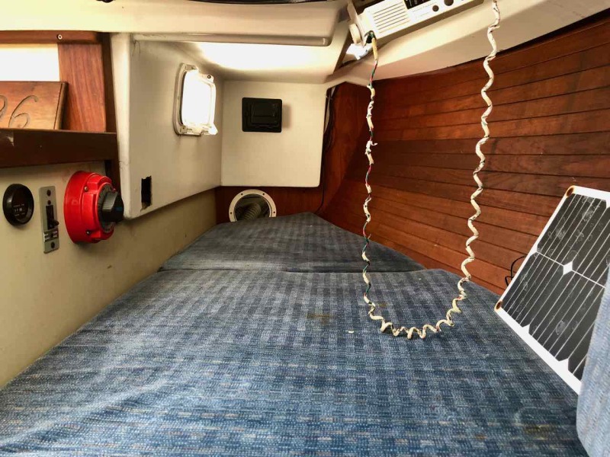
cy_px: 228
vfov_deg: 49.7
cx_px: 305
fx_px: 493
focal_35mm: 28
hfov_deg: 63.4
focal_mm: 3.99
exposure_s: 1/15
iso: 80
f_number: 1.8
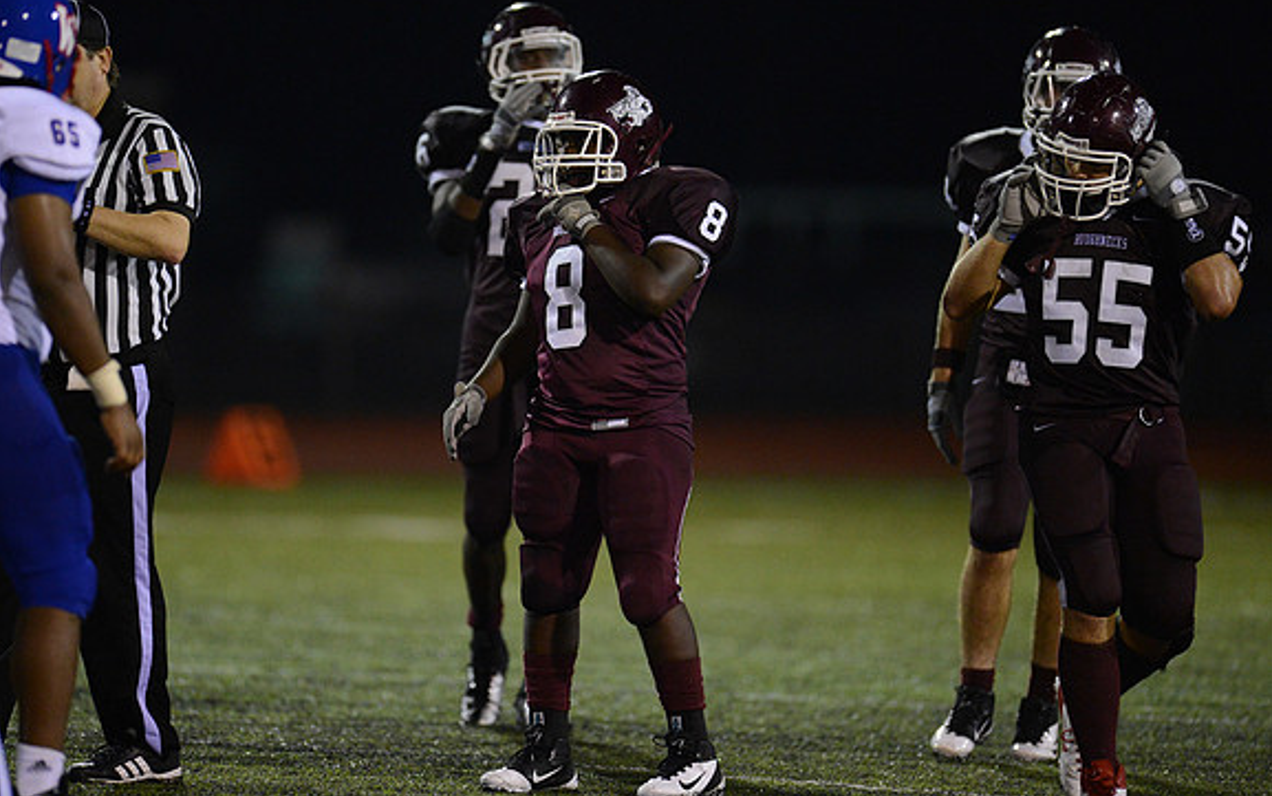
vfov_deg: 3.2
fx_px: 14217
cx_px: 637
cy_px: 413
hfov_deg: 5.1
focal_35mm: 410
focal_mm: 400
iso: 6400
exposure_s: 1/800
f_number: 2.8
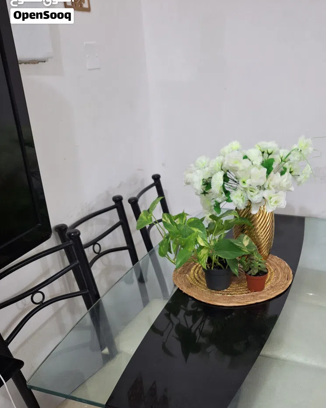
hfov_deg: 43.7
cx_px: 224
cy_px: 281
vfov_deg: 52.9
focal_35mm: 33
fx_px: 398
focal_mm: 5.54
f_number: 1.8
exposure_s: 1/33
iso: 250
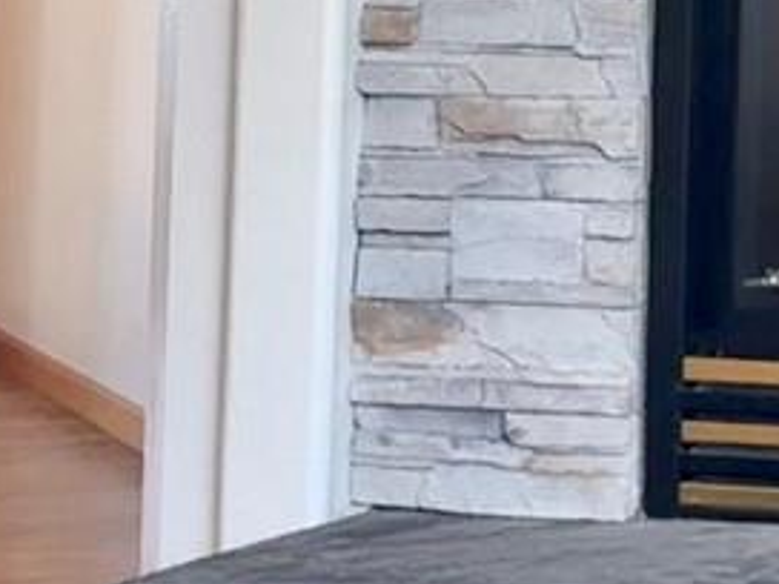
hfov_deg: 13.3
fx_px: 3173
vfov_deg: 10.1
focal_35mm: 141
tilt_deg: +4.4
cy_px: -355
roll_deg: -0.3
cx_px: 1151
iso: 200
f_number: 1.78
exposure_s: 1/226
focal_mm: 6.76
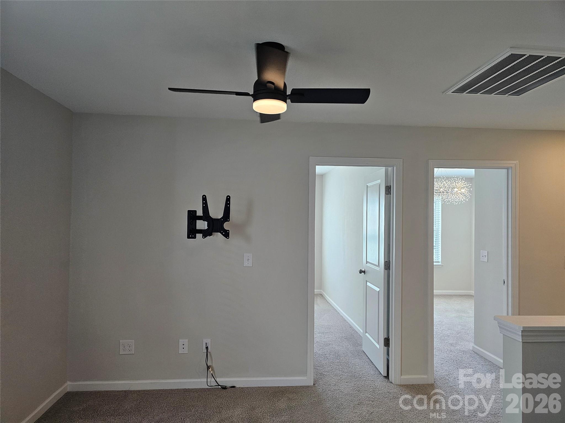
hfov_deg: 73.9
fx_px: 375
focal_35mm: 23
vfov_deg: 58.9
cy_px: 212
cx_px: 282
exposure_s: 1/359
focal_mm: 6.3
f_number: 1.7
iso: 400
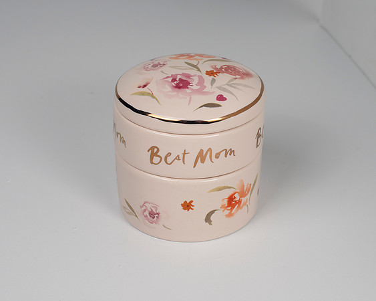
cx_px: 190
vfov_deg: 21.8
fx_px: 779
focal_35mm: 70
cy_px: 150
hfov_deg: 27.1
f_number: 9
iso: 200
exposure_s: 1/200
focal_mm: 50
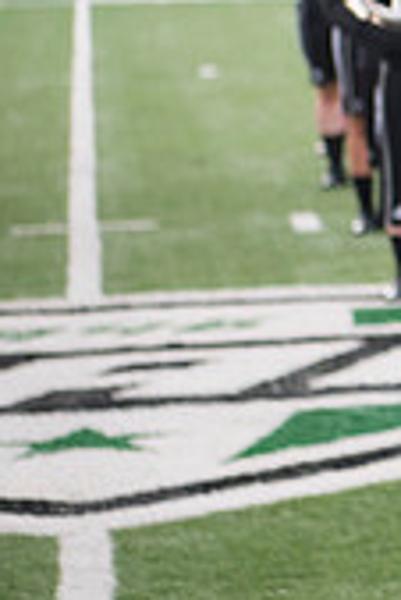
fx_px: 4002
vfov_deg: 8.5
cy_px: 27
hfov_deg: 5.6
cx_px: 905
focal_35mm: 240
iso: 400
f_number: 2.8
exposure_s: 1/2000
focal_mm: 70
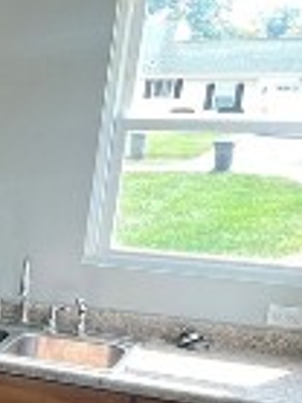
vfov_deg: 26.2
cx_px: -325
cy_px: 360
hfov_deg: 15.6
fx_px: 839
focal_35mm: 72
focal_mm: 1.57
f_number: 1.8
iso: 100
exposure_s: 1/120
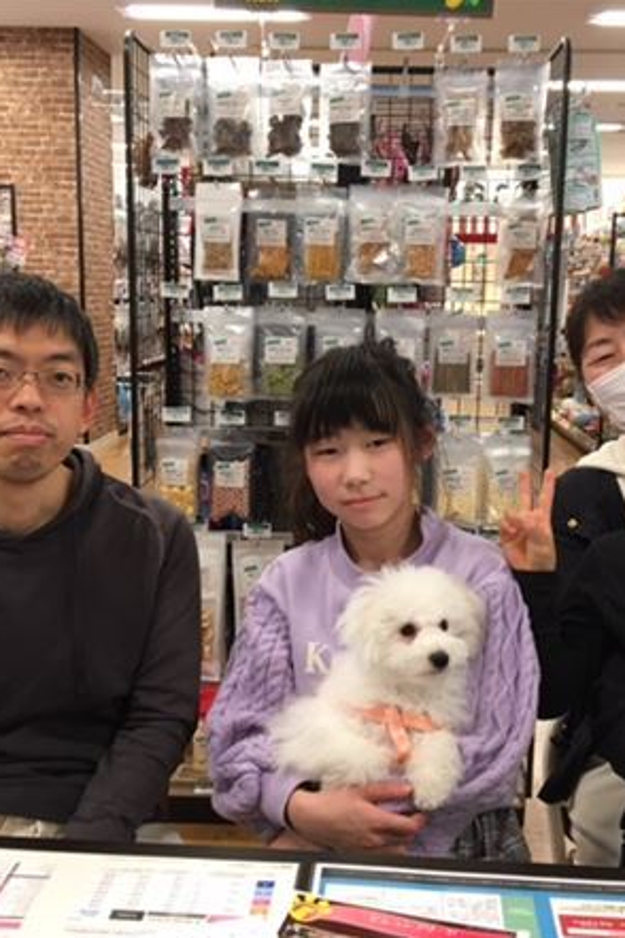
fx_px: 1068
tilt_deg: -9.2
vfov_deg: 47.4
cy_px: 474
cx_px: 355
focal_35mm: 41
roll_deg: -0.6
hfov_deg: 32.6
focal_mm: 4.15
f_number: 2.2
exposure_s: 1/30
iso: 100
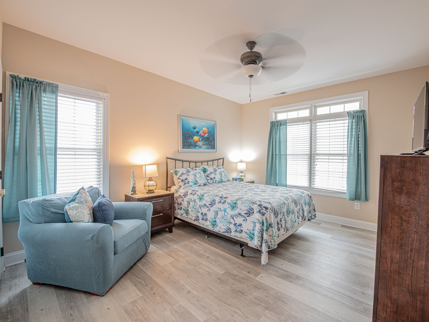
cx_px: 226
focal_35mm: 15
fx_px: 188
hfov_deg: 97.6
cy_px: 161
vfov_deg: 81.2
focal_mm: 14
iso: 64
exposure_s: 2.5
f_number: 9
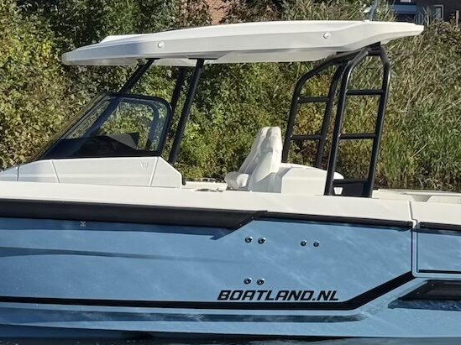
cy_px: 75
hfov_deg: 15.6
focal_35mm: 126
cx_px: 160
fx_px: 1677
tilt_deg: +0.8
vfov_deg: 11.7
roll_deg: +0.8
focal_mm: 6.76
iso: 64
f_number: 1.78
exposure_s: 1/2833
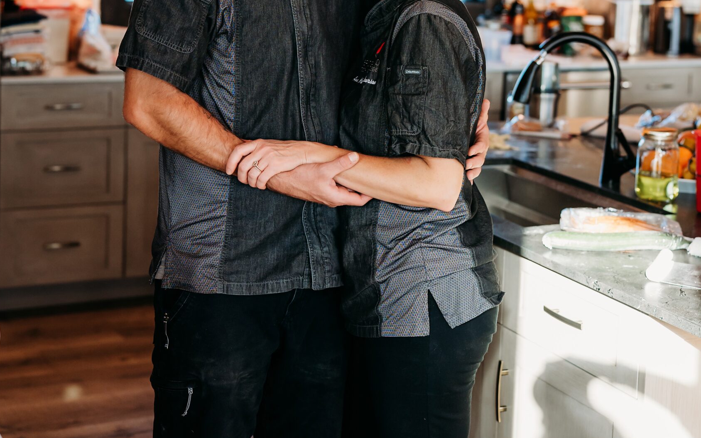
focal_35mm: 68
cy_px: 5
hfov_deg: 30.2
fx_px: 1299
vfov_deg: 18.7
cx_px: 348
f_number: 2.5
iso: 500
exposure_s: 1/500
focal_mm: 44
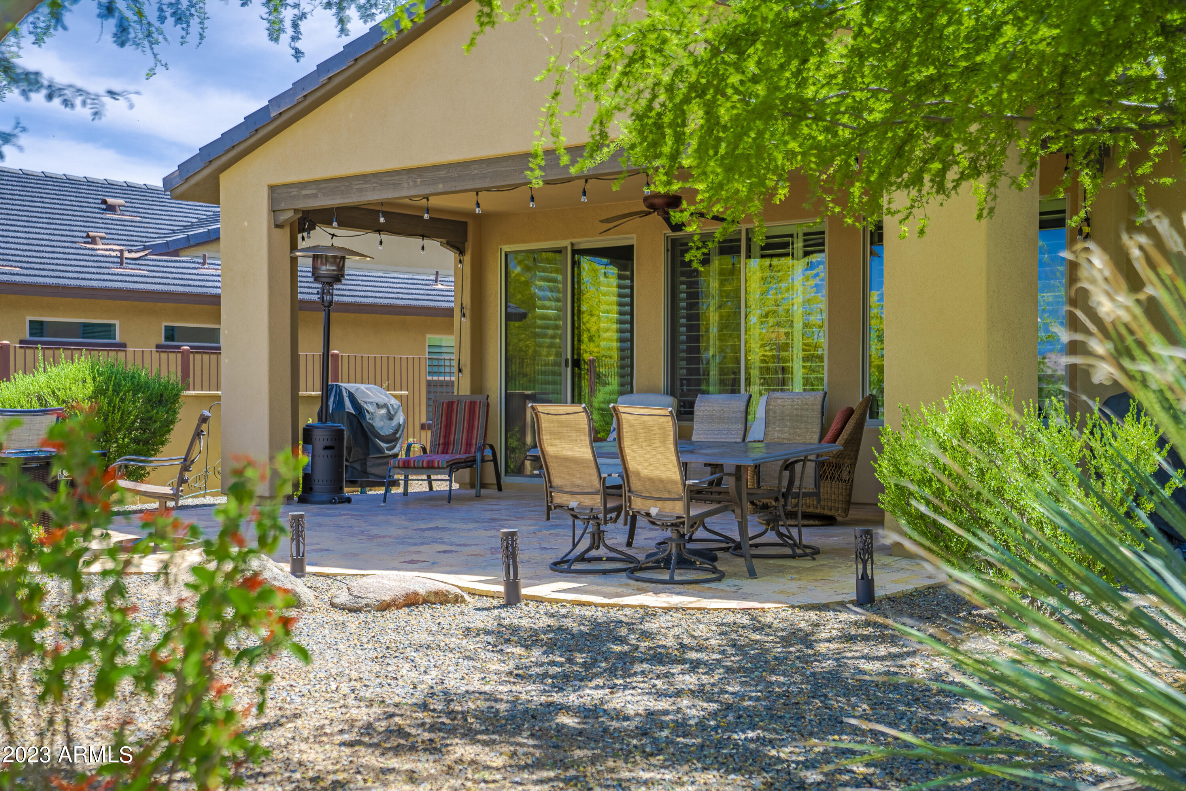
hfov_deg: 41.1
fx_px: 1581
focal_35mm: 48
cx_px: 593
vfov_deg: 28.1
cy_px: 396
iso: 100
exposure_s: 1/8000
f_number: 3.2
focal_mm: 48
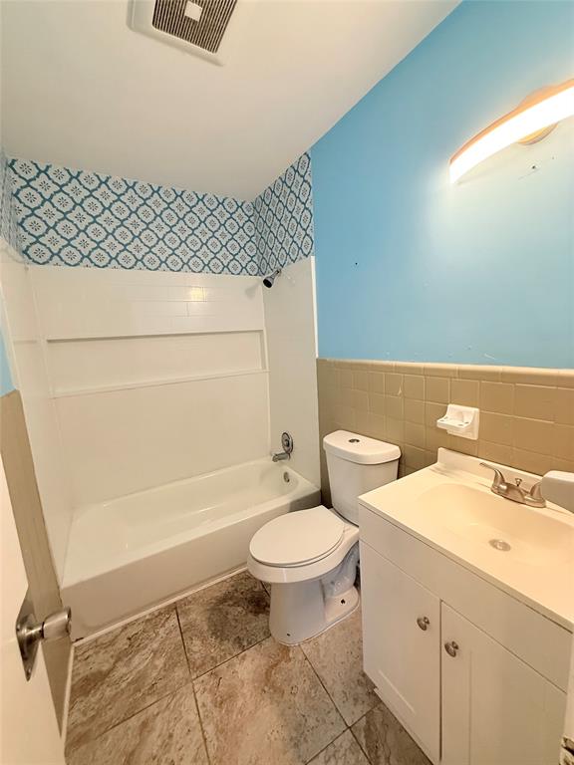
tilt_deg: -8.2
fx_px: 310
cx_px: 287
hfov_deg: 85.7
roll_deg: +3.2
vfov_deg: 102.1
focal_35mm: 14
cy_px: 382
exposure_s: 1/60
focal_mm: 2.22
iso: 200
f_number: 2.2
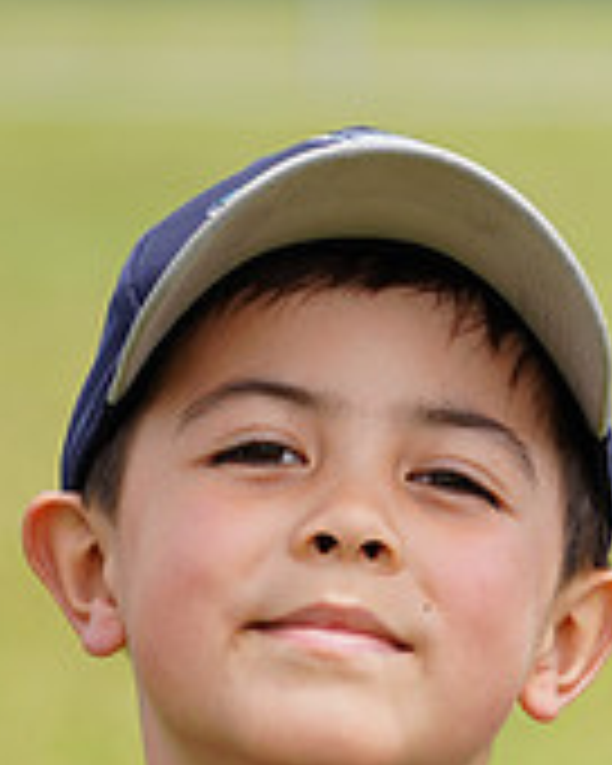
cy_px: 1148
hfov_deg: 2.1
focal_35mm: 744
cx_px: 277
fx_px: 16845
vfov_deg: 2.6
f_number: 9
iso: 100
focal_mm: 232
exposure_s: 1/250
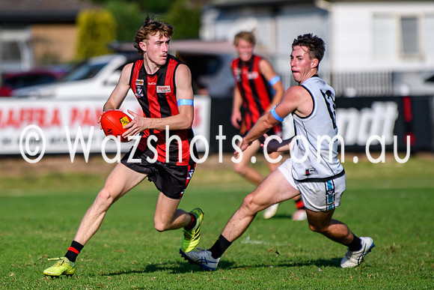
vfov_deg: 2.6
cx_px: 118
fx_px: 6434
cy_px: 181
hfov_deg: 3.9
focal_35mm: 534
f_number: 2.8
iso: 100
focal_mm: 200
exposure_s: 1/2500
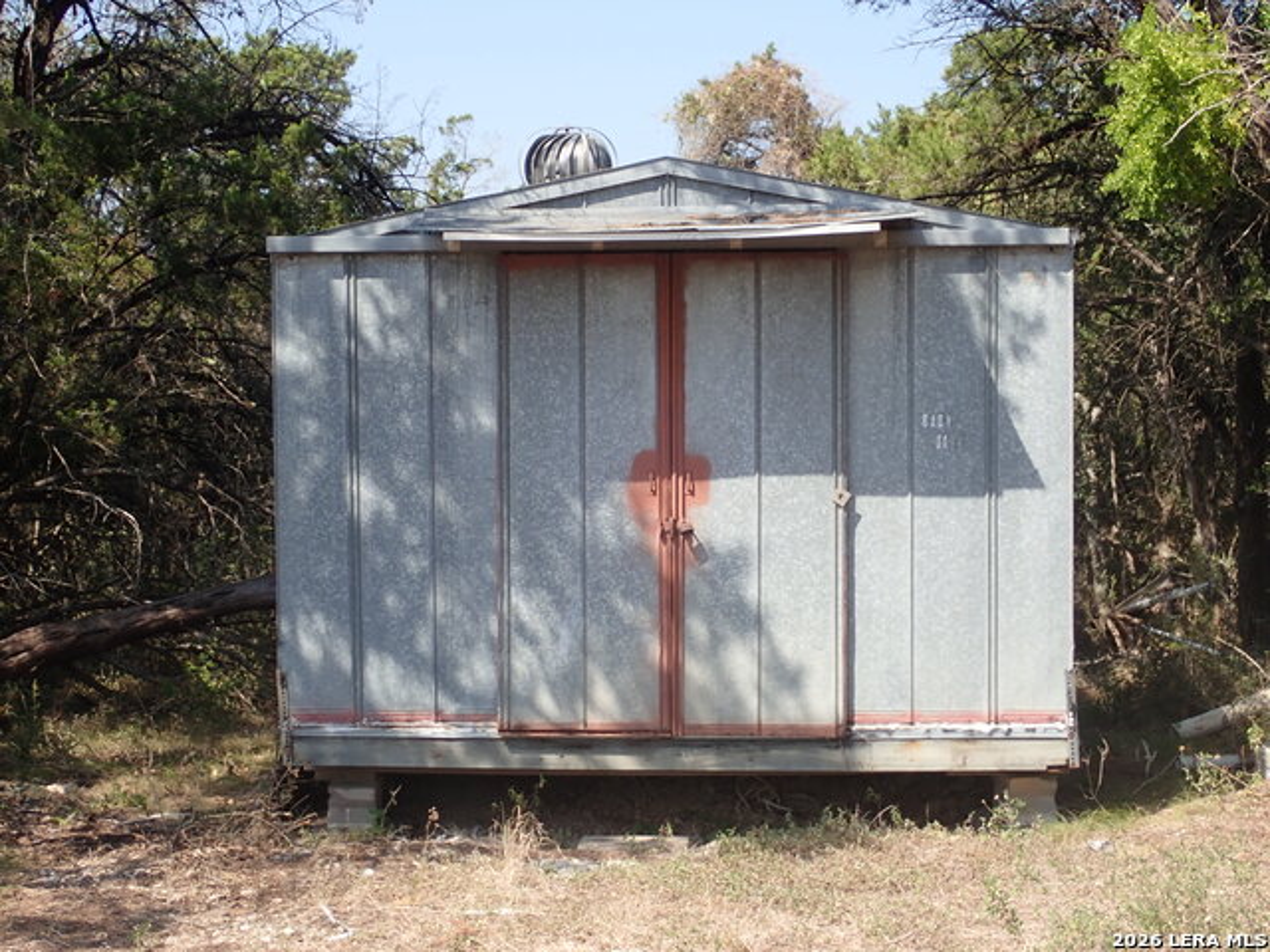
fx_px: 2091
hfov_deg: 33.8
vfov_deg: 25.7
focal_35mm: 57
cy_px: 476
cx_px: 635
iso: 100
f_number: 5
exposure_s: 1/250
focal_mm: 10.29
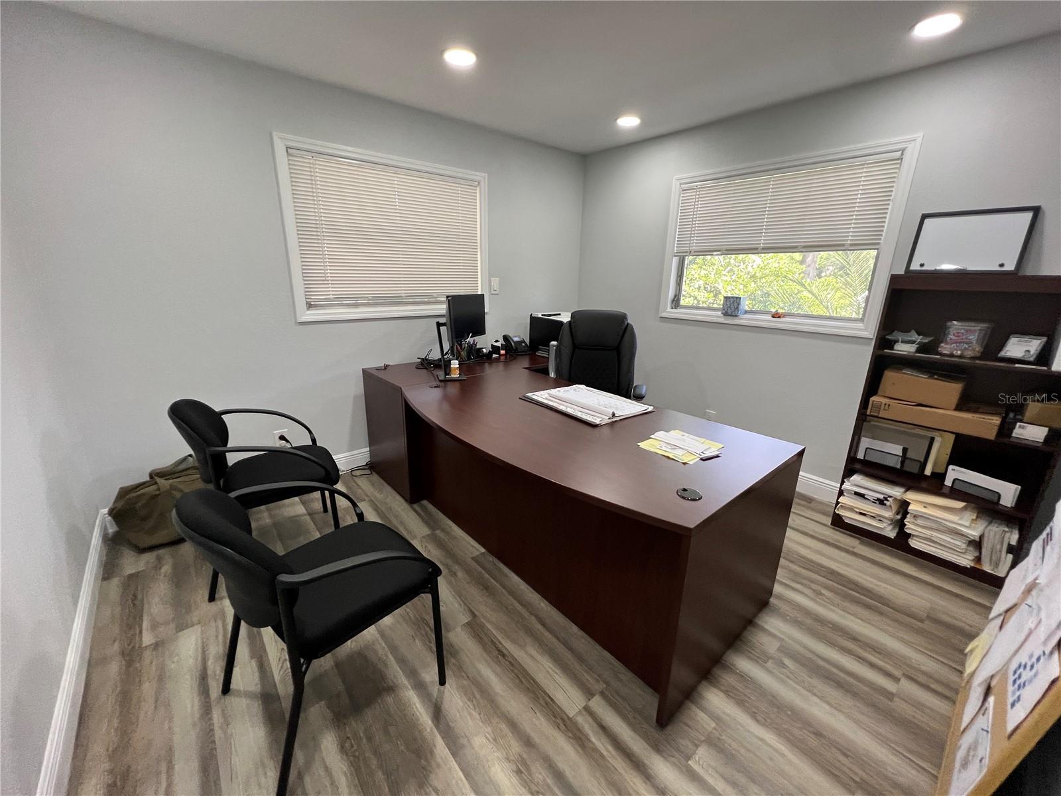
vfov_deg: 89.9
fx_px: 398
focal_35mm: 13
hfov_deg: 106.2
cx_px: 530
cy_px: 398
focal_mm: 1.57
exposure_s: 1/120
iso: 200
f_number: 1.8
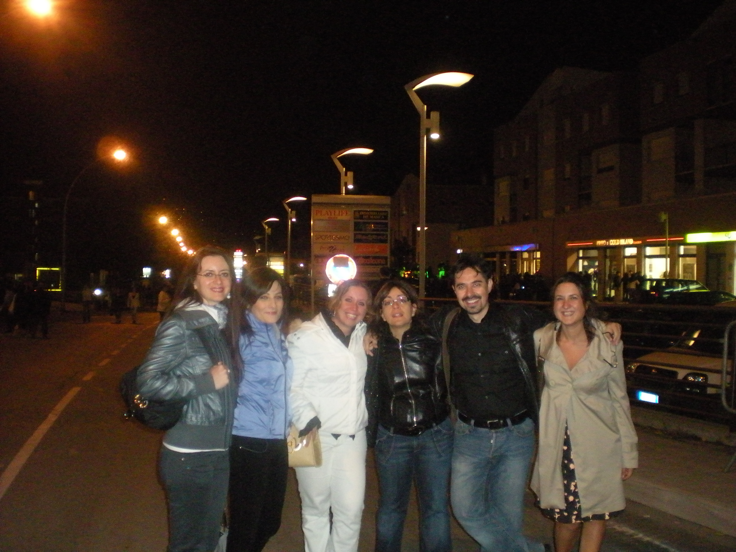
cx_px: 368
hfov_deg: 49.0
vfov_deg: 37.7
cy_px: 276
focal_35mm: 38
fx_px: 808
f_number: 3.1
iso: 800
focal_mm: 6.3
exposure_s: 1/60
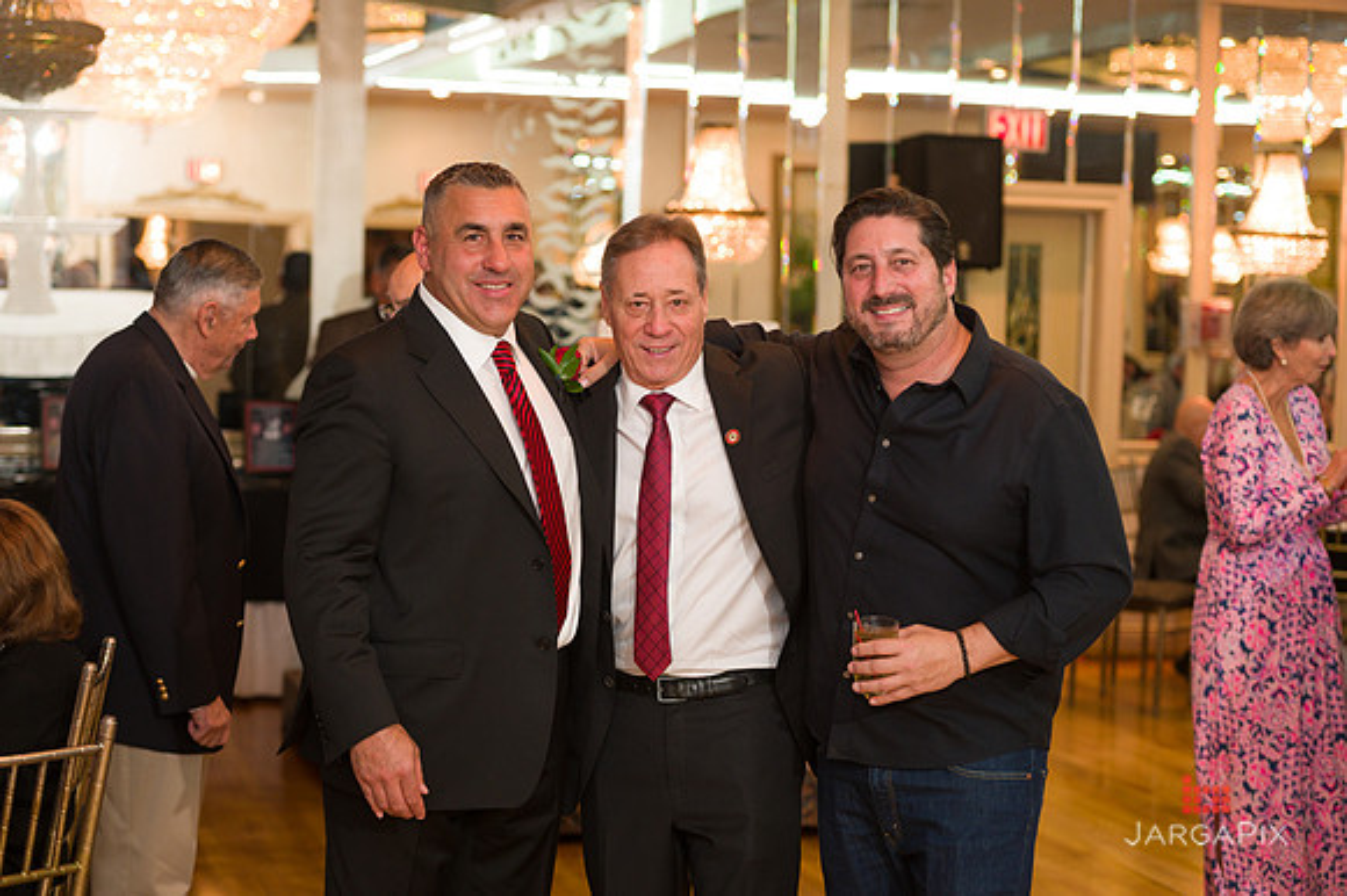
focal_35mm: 70
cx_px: 674
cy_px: 448
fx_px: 2618
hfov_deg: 28.9
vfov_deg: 19.4
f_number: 3.2
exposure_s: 1/125
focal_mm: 70
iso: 1600
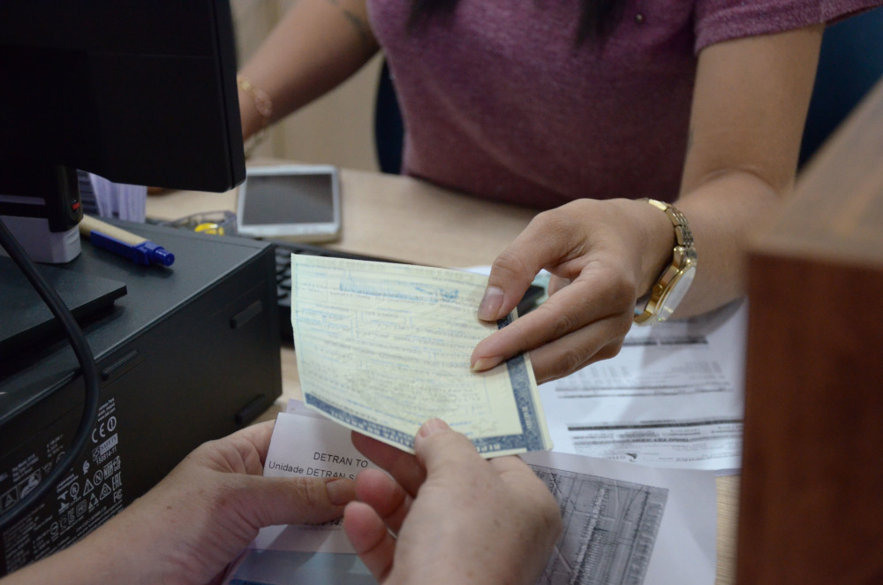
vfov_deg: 18.1
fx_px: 1835
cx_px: 442
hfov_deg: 27.0
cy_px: 292
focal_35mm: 75
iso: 3200
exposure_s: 1/100
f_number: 5
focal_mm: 50
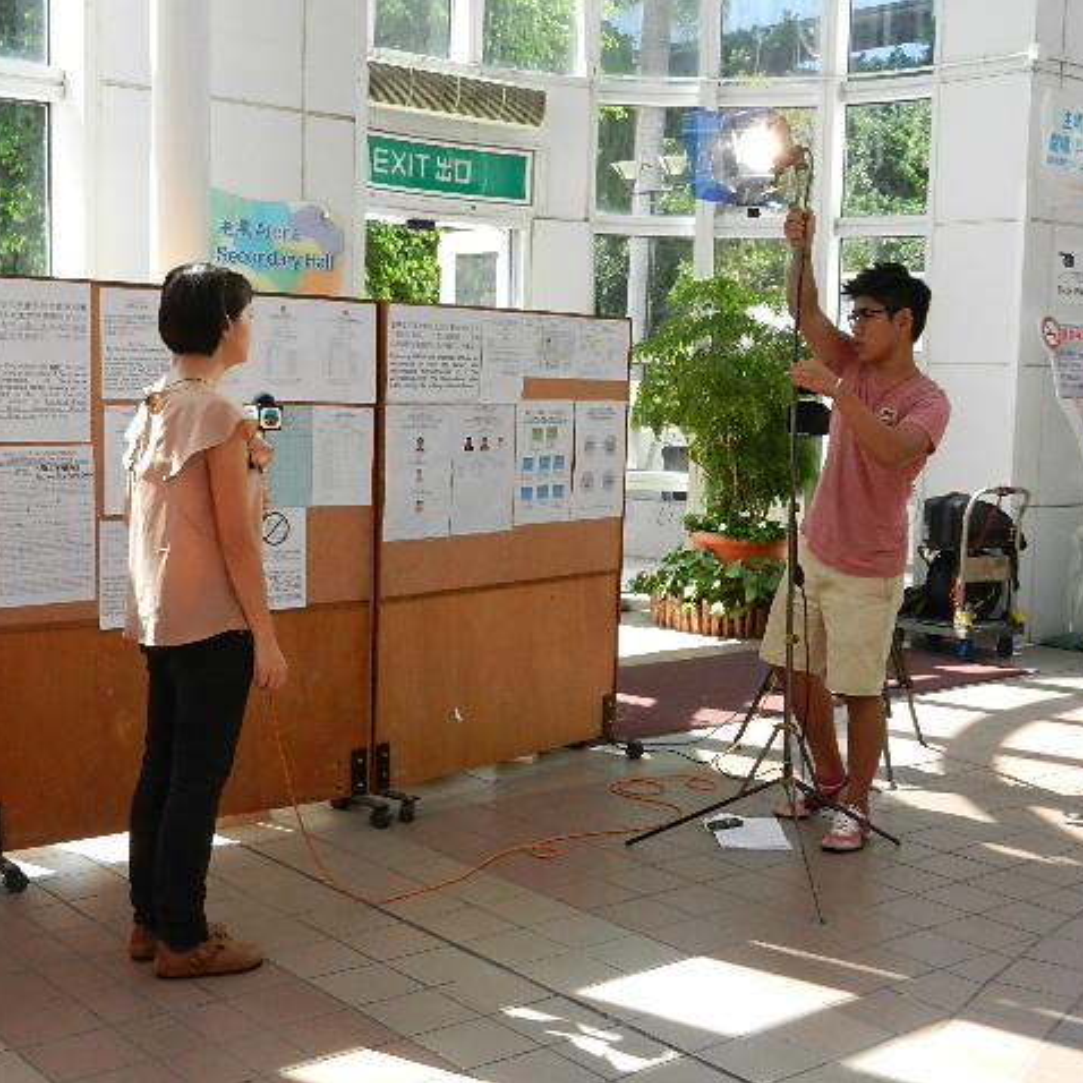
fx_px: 1593
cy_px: 542
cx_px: 641
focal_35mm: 45
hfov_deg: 37.4
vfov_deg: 37.6
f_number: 4
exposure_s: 1/250
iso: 360
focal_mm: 6.9
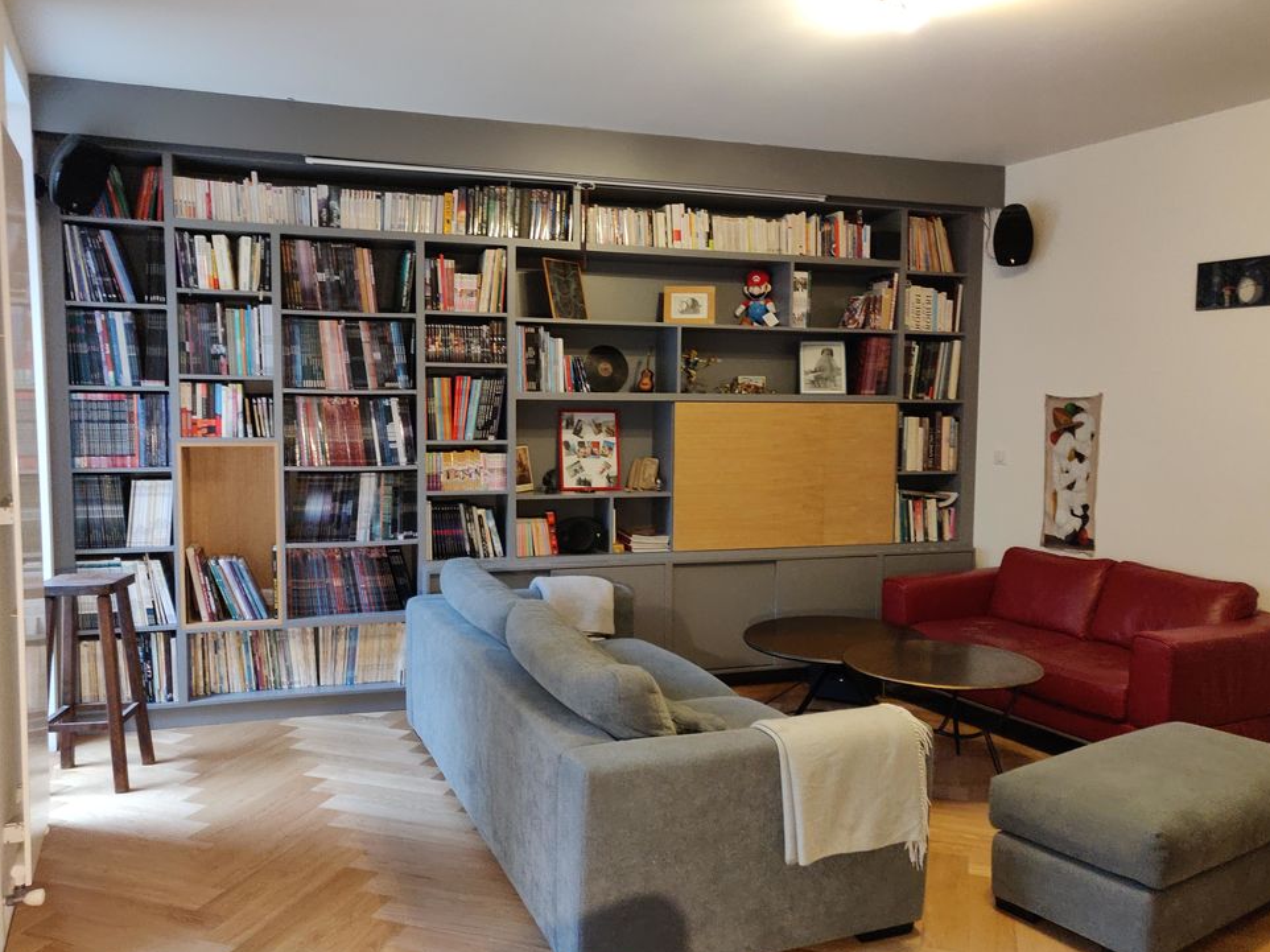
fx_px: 954
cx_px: 639
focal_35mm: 26
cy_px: 491
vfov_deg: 53.0
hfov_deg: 67.3
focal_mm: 4.25
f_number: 1.7
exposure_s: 1/20
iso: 1000
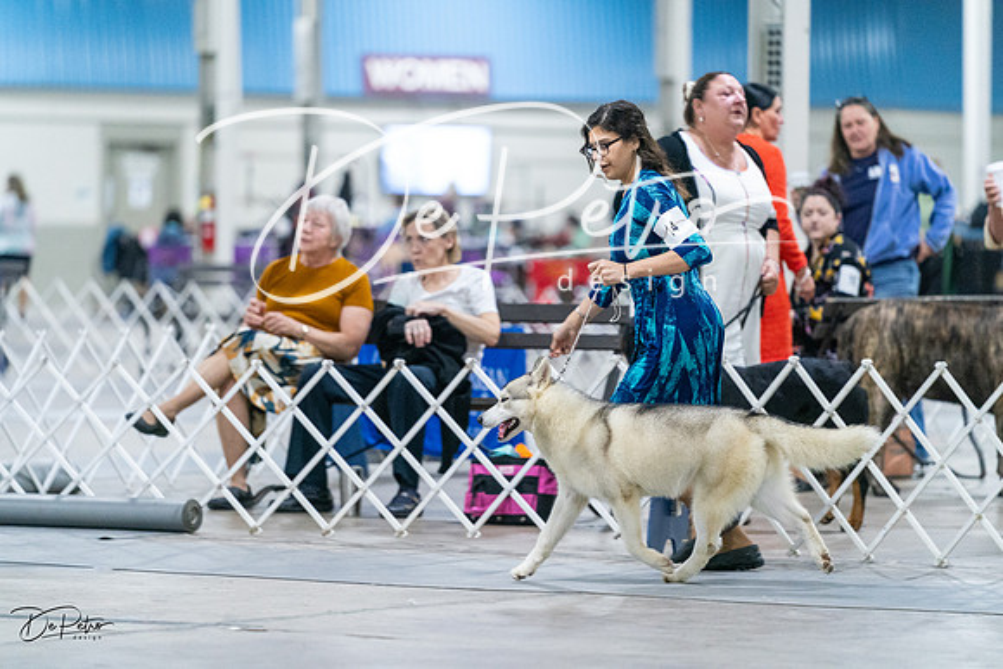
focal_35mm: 200
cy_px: 334
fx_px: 5573
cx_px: 502
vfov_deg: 6.9
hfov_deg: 10.3
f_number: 3.2
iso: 6400
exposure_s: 1/250
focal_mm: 200
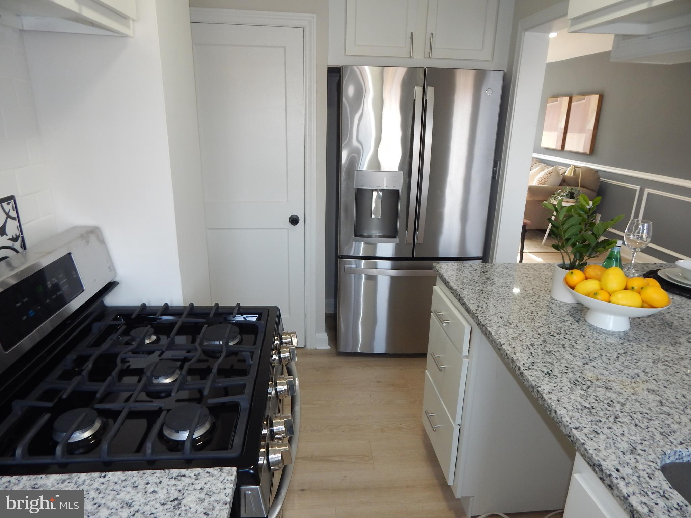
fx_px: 439
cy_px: 259
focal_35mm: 22
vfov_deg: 61.1
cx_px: 346
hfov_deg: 76.4
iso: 125
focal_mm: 4
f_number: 3
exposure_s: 1/50
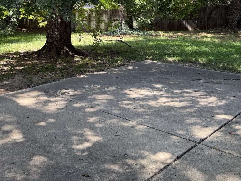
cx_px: 61
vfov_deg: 33.0
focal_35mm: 42
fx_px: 292
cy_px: 27
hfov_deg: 43.4
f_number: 1.78
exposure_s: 1/230
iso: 80
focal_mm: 6.76
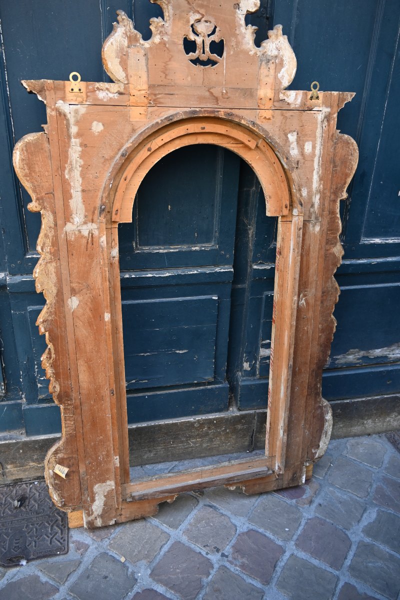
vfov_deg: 63.2
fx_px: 487
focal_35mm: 29
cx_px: 200
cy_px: 300
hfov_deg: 44.6
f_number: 4
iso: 250
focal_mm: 19.5
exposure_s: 1/250
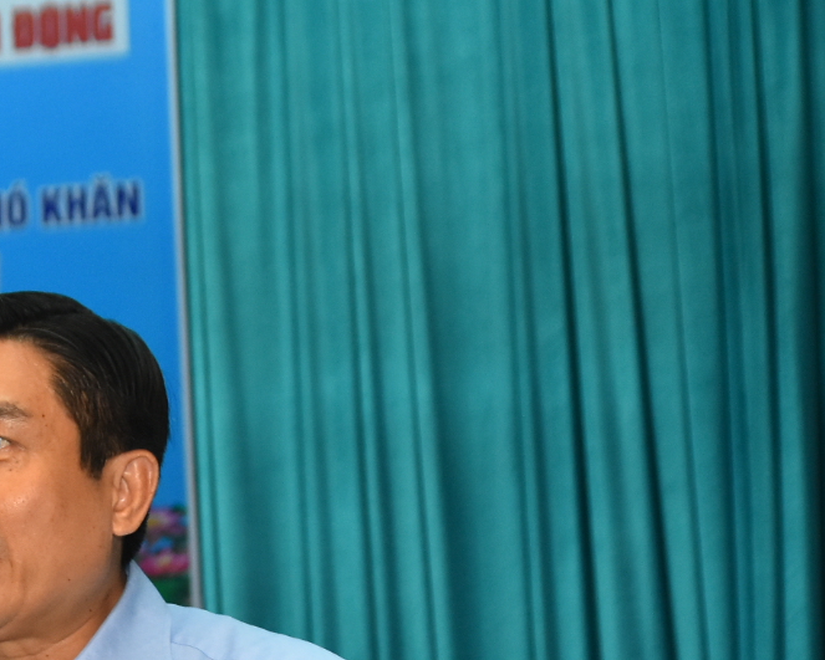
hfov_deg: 16.7
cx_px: -173
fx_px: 2687
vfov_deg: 13.9
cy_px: 573
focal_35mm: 110
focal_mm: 32
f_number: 2.8
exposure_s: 1/250
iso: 2000
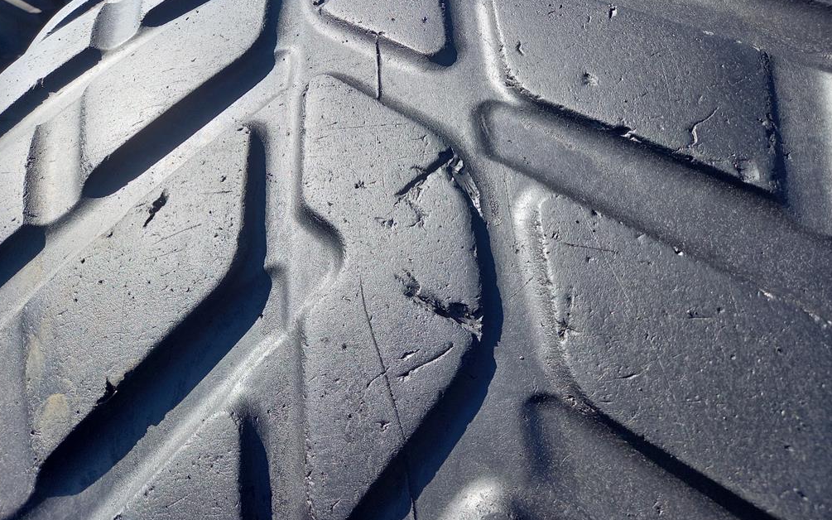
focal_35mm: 27
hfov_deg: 68.4
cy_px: 208
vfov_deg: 45.8
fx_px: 612
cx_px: 411
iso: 50
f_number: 1.8
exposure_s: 1/481
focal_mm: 4.65
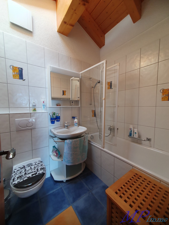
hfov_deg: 89.9
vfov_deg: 106.2
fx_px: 85
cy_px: 112
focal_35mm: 13
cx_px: 84
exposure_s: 1/50
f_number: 2.2
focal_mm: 1.8
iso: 160
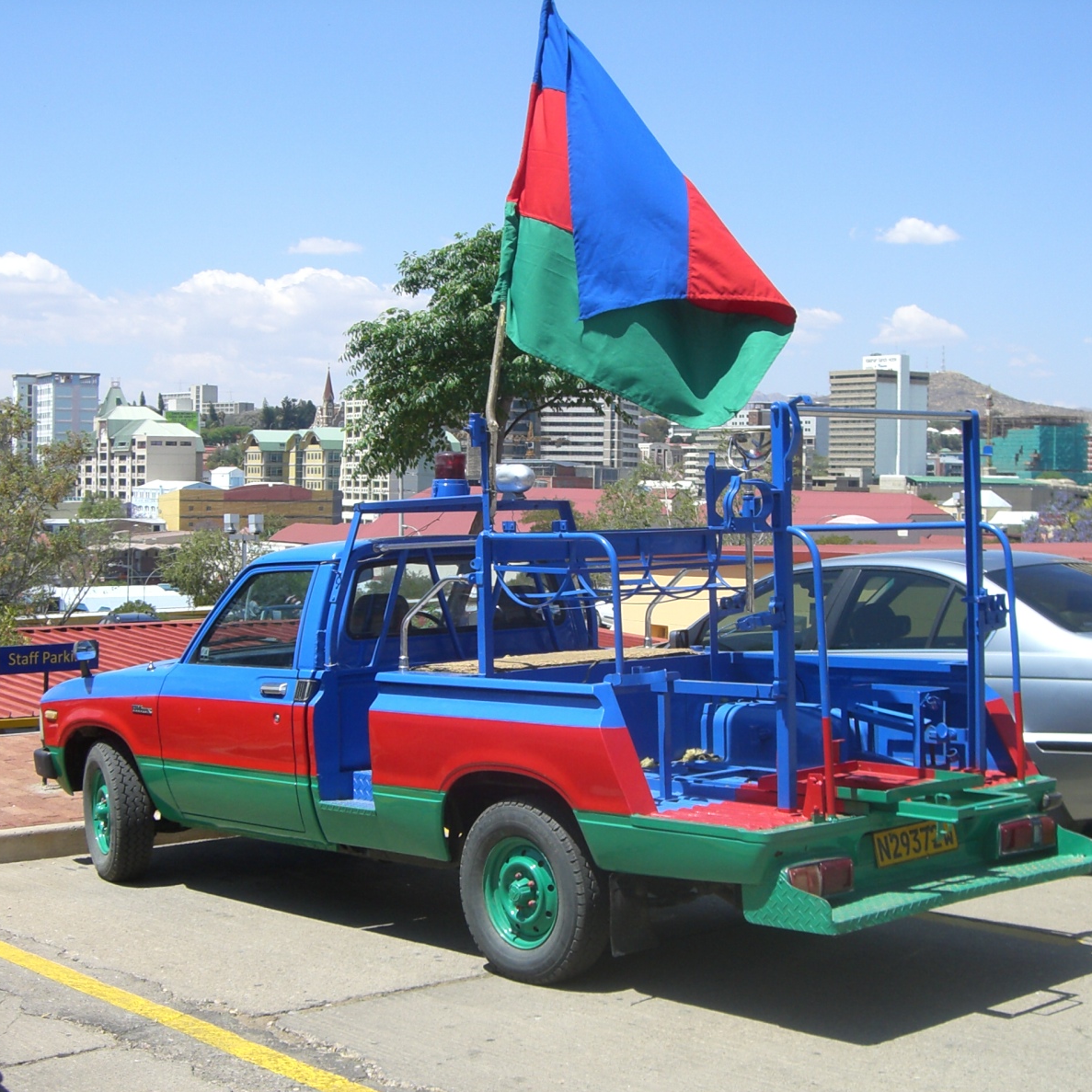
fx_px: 1999
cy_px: 545
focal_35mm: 56
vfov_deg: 30.6
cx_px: 557
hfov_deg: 30.6
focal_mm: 7.6
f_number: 4.8
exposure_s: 1/400
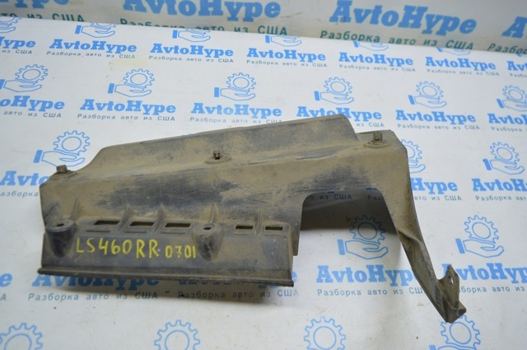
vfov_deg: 43.5
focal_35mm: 30
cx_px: 264
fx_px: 439
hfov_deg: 62.0
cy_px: 175
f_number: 3.5
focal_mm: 20
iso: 400
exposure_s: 1/80
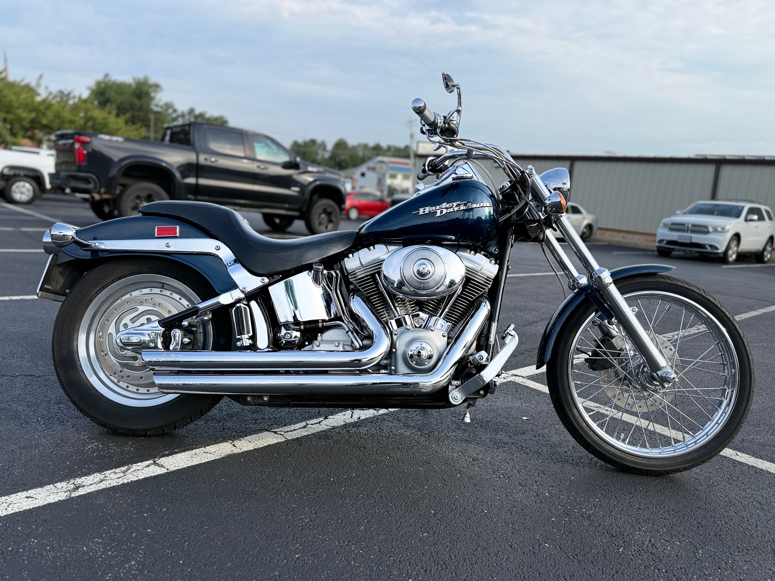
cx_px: 388
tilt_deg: -13.0
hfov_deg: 71.6
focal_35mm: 24
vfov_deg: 56.8
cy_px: 290
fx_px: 537
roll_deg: -2.2
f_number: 1.78
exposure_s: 1/1770
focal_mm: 6.76
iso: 80
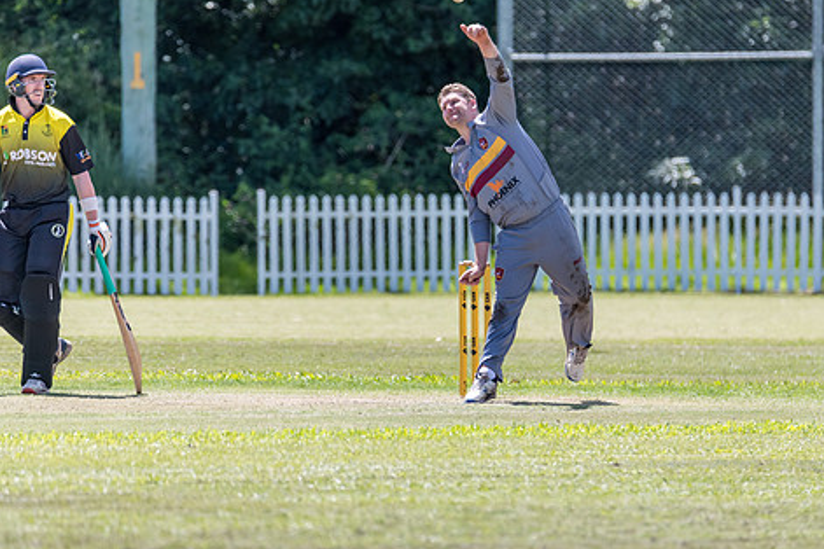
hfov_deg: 3.3
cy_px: 260
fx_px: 14419
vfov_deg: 2.2
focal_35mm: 630
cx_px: 465
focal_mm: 500
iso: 900
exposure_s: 1/2000
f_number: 6.3
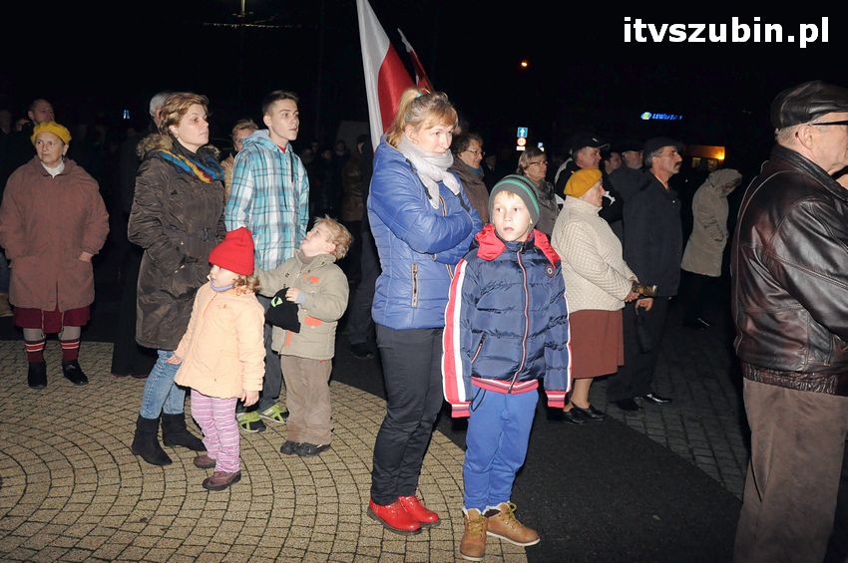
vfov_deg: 41.6
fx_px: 741
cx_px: 424
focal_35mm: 32
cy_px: 282
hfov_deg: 59.5
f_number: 8
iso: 2500
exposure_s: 1/60
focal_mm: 21
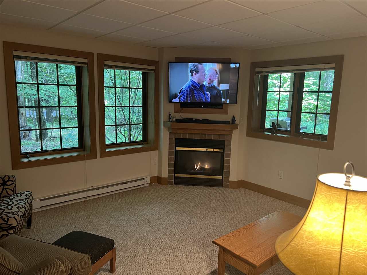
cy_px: 138
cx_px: 184
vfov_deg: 53.1
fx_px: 276
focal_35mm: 26
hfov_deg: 67.3
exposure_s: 1/60
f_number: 1.5
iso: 250
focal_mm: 5.7
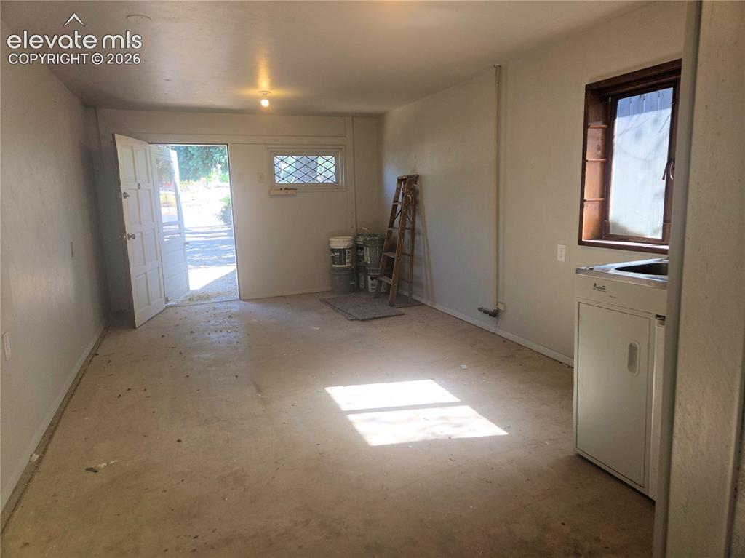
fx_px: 495
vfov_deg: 58.8
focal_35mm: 23
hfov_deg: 74.0
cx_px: 372
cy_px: 279
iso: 32
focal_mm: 5.4
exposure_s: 1/120
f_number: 1.8
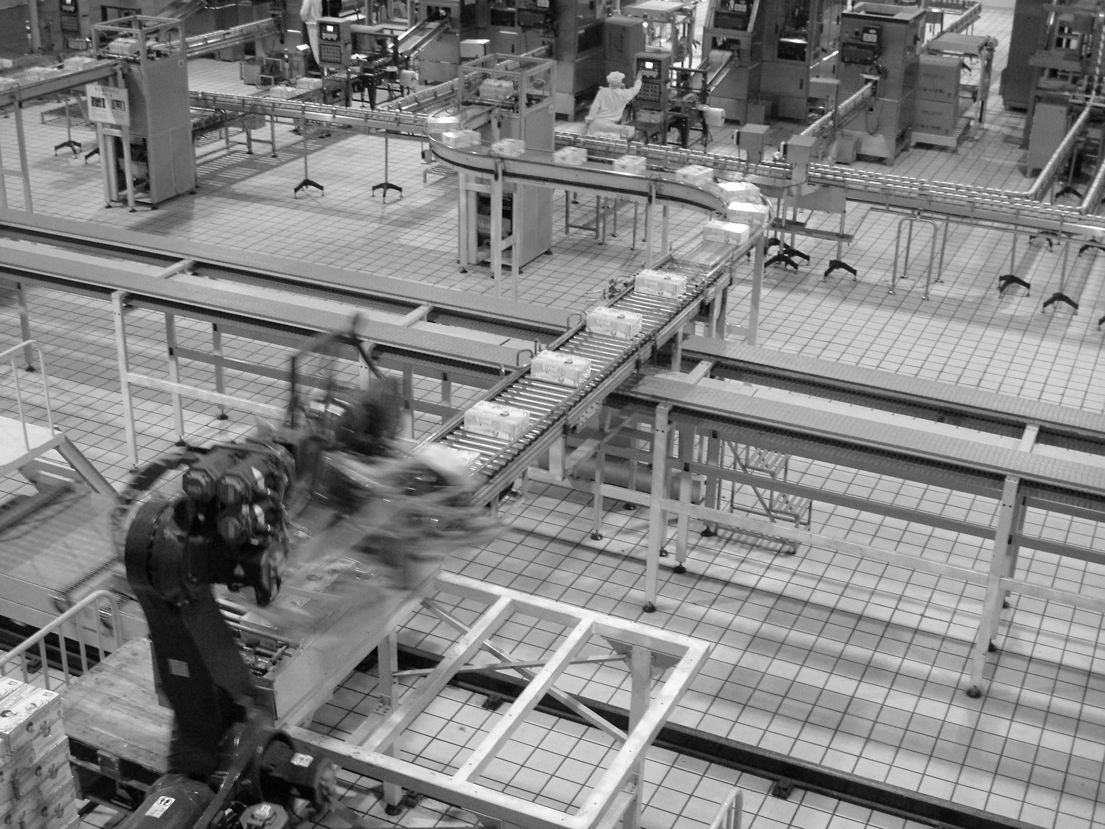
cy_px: 414
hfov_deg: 40.4
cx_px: 552
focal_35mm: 47
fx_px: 1500
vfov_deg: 30.9
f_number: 3.1
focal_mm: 9.7
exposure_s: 1/13
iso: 400
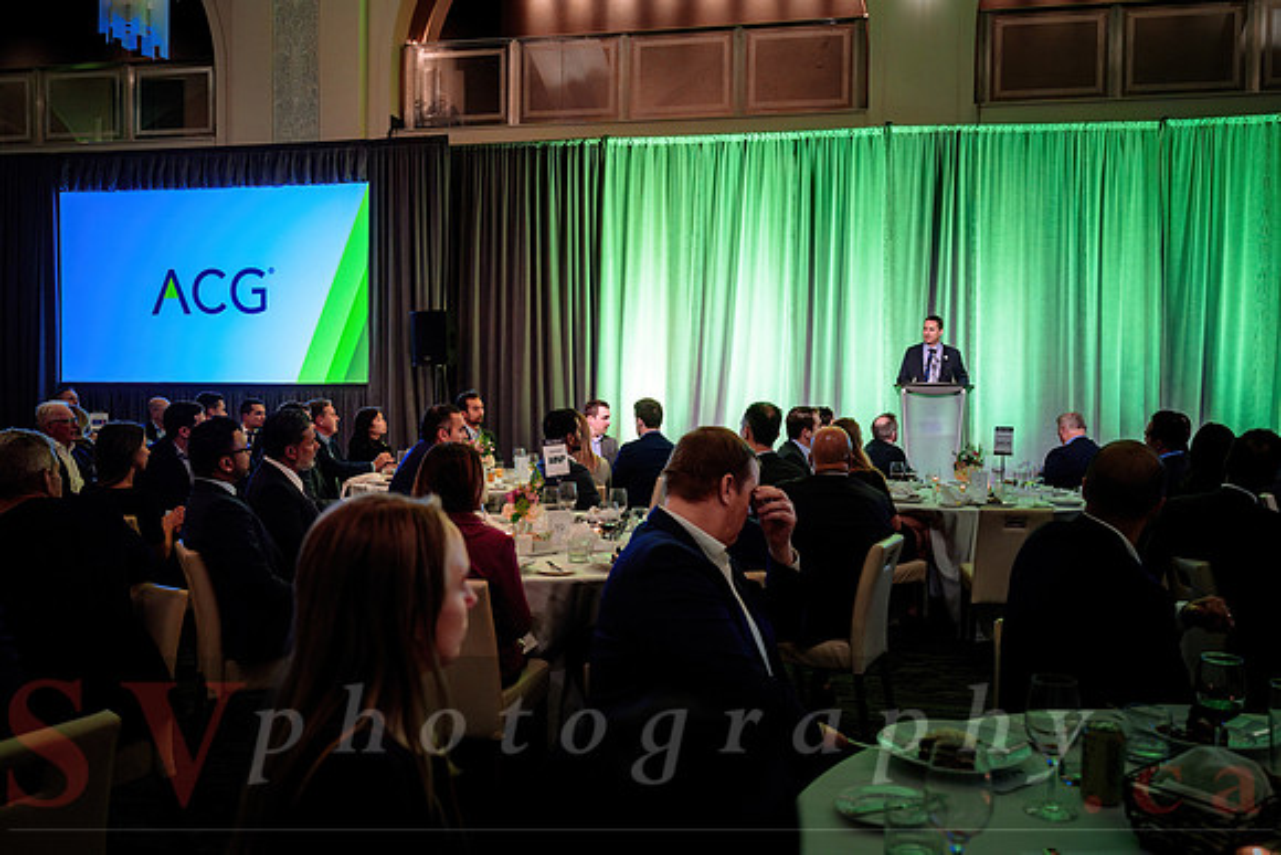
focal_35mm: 31
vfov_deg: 42.8
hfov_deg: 60.8
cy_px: 427
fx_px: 1091
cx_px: 648
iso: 1000
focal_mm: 30
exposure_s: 1/60
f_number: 3.5
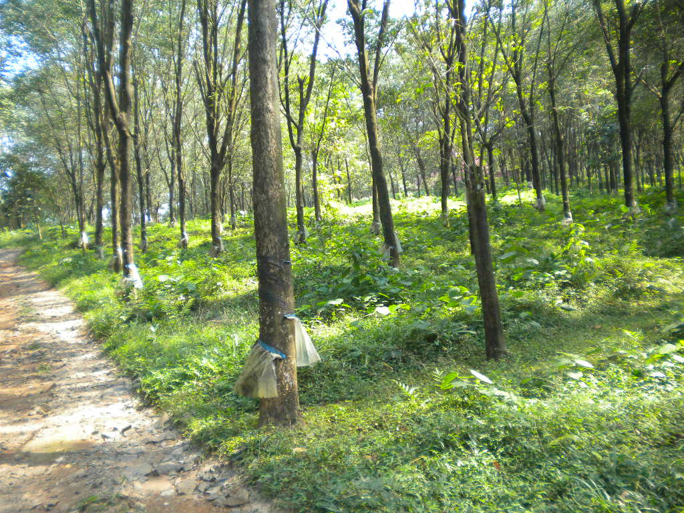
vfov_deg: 40.7
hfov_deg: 52.6
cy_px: 256
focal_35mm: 35
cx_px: 342
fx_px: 692
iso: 113
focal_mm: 6.3
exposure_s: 1/100
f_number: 3.1
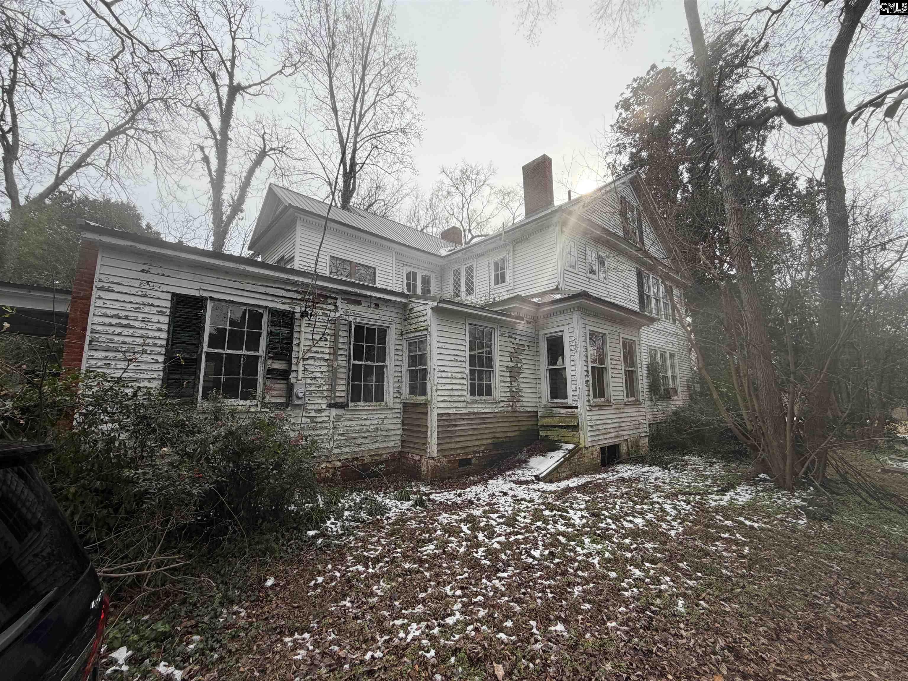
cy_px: 340
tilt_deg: +9.8
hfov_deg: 102.1
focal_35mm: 14
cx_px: 454
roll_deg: +1.4
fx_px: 367
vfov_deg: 85.7
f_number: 2.2
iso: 40
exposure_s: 1/559
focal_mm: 2.22
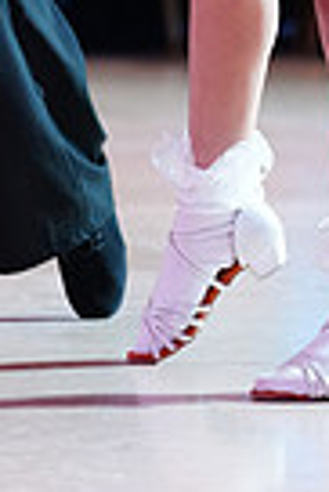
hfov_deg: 3.4
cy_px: -326
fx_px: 5483
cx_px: 118
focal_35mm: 401
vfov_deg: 5.1
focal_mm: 94
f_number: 2.8
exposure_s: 1/250
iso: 2000
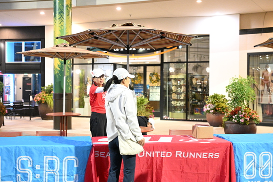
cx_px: 136
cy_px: 91
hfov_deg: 43.6
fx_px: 341
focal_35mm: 45
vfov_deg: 29.9
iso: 10000
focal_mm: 45
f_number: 4
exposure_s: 1/80
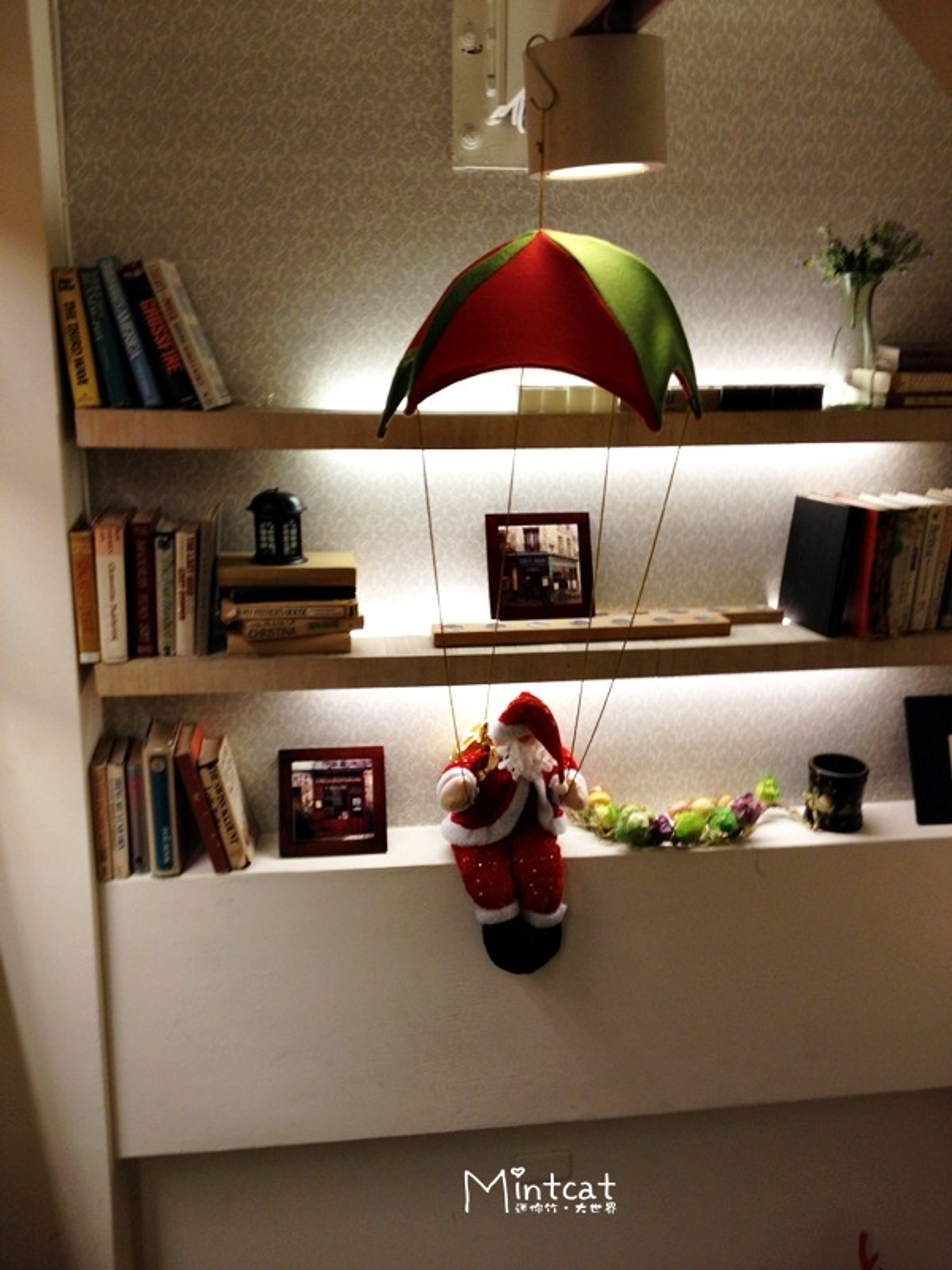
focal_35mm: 35
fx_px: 1283
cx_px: 476
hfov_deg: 40.7
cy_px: 635
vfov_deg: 52.6
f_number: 2.4
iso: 80
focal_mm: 4.28
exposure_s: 1/40
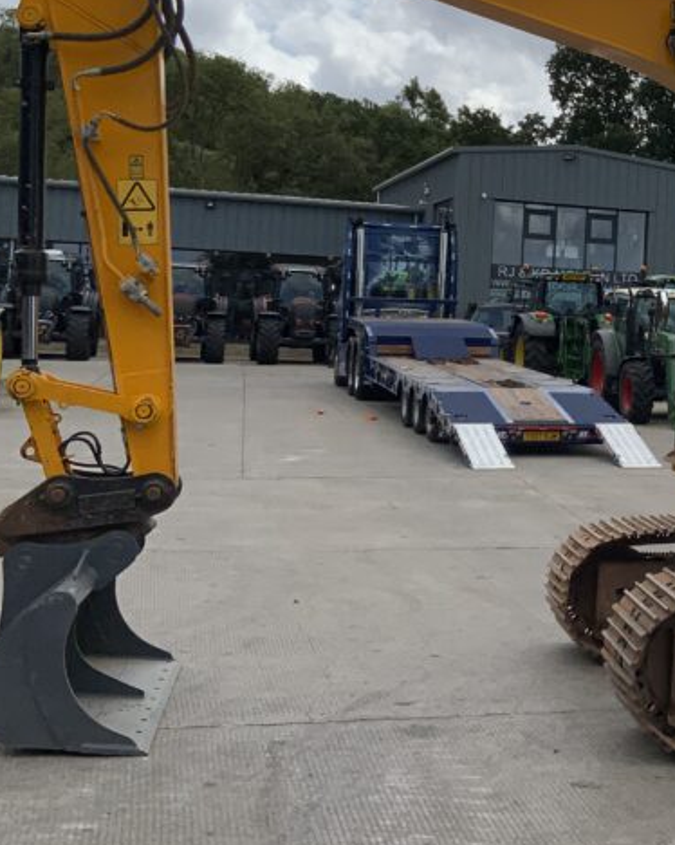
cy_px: 264
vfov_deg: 30.2
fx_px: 1549
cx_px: 785
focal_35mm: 62
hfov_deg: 22.8
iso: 16
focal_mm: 3
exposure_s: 1/4065
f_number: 1.8
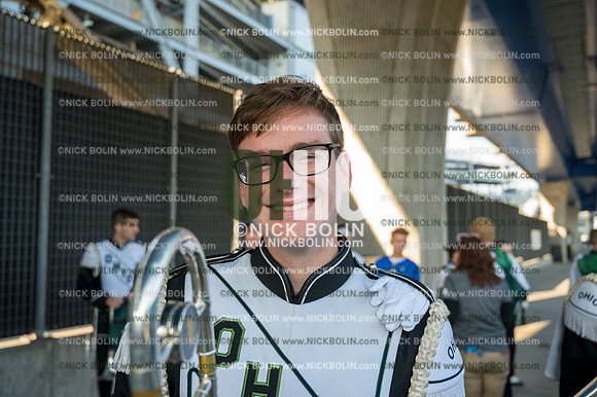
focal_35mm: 32
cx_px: 298
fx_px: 522
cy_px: 198
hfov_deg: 59.5
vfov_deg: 41.7
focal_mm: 31.5
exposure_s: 1/200
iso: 200
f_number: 4
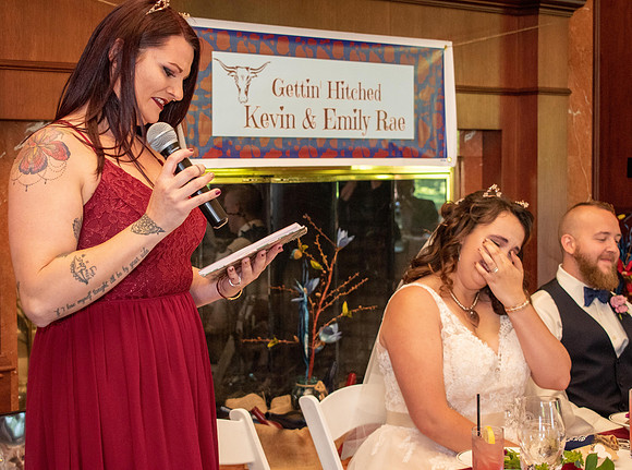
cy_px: 235
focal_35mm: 68
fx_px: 1233
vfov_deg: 21.6
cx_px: 280
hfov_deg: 28.7
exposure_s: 1/60
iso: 2200
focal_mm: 42
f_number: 5
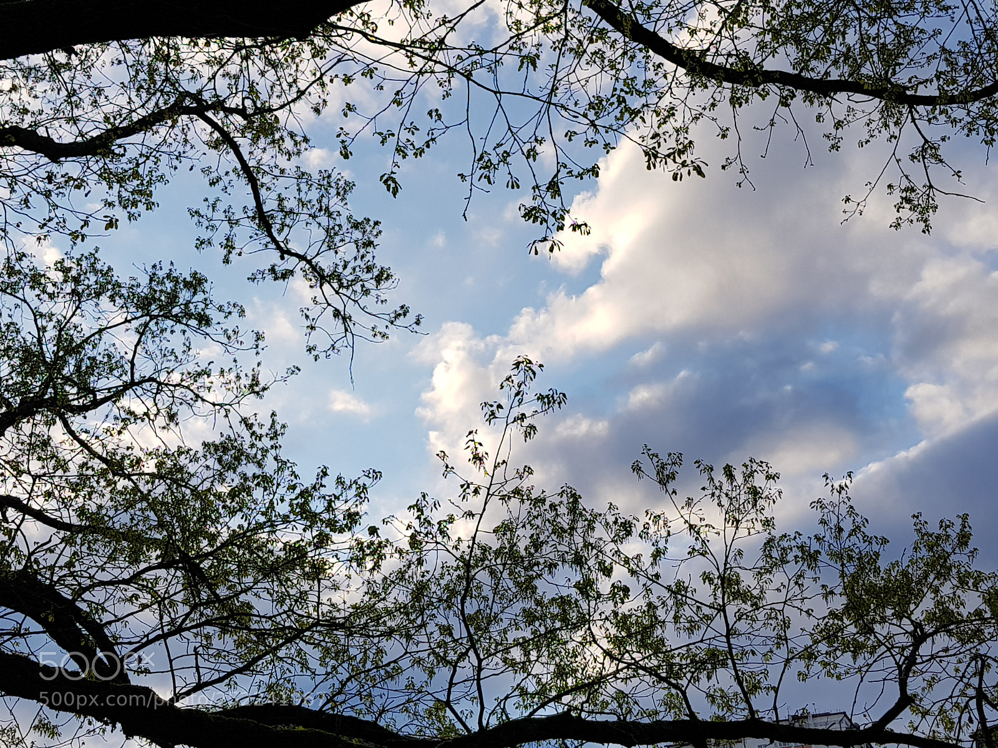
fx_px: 750
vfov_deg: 53.1
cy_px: 374
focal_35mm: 26
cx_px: 499
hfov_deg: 67.3
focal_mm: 4.2
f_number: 1.7
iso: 40
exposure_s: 1/1816
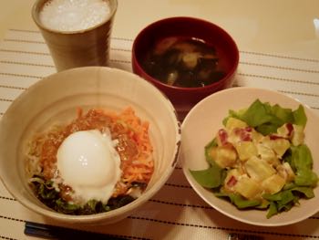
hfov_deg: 40.4
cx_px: 160
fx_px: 433
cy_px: 120
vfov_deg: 30.9
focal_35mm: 47
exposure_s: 1/160
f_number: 2.8
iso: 1600
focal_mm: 8.5
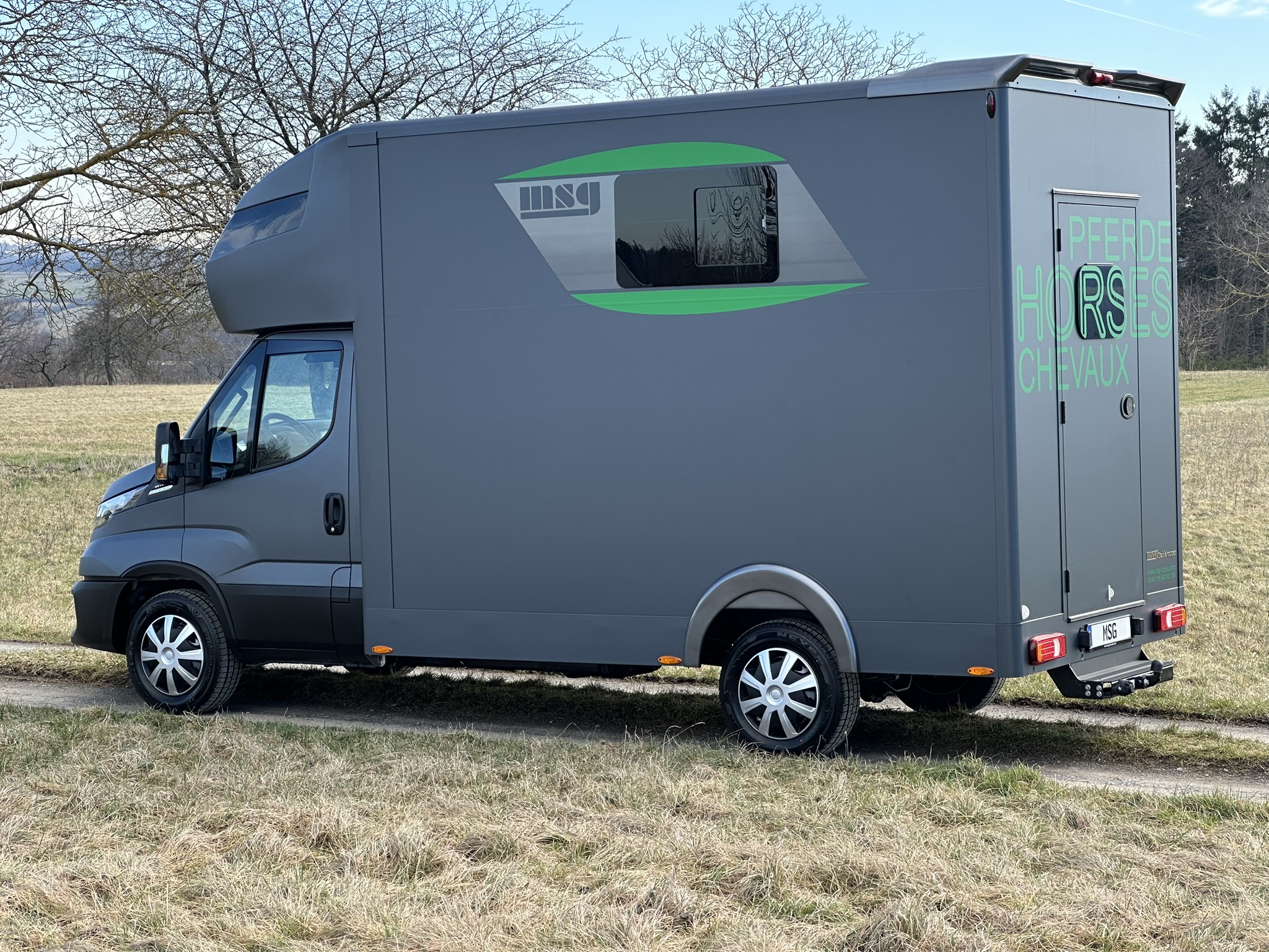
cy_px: 476
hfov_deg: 25.3
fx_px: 2823
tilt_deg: -4.2
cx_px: 634
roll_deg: +0.1
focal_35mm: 77
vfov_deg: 19.1
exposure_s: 1/178
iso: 32
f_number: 2.8
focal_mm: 9
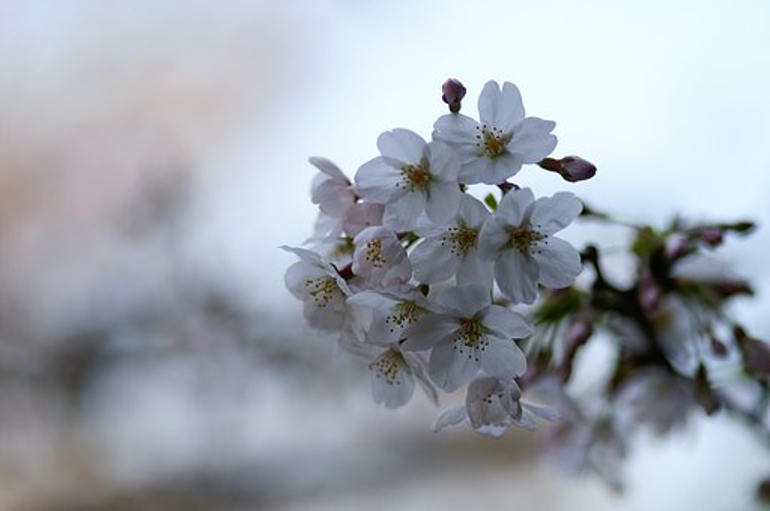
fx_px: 3204
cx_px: 385
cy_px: 256
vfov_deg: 9.1
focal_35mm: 150
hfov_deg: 13.7
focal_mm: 100
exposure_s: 1/2000
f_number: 2.8
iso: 200
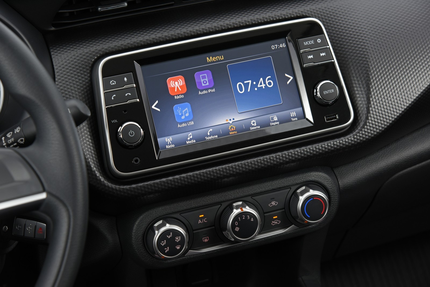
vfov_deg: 17.5
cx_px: 215
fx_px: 932
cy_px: 144
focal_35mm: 78
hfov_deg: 26.0
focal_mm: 78
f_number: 5.6
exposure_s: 1/30
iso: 400
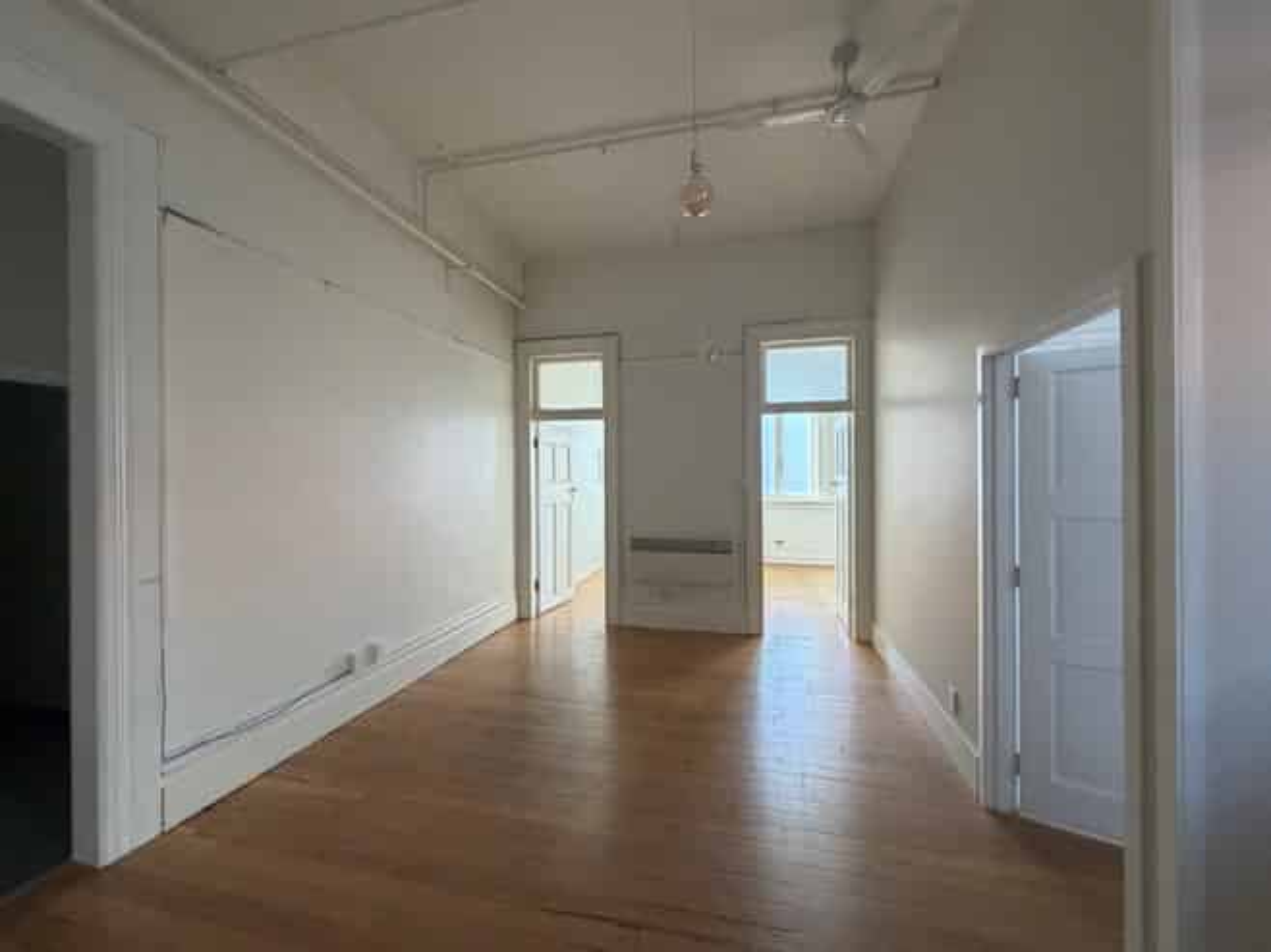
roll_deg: +0.7
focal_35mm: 14
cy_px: 476
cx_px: 636
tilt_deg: -0.1
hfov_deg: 102.1
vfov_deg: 85.6
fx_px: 514
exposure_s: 1/118
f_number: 2.2
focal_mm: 2.22
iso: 320
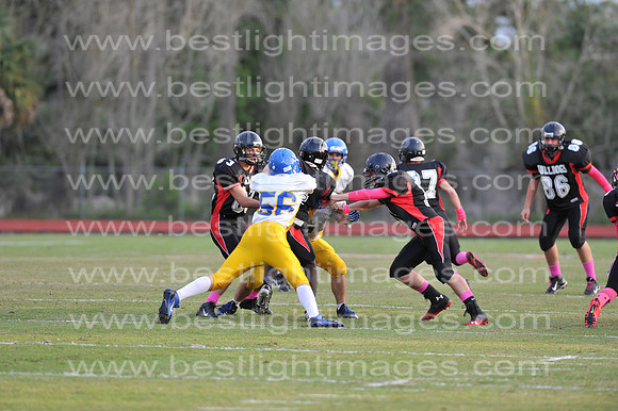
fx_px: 5147
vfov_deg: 4.6
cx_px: 309
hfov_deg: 6.9
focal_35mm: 300
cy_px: 206
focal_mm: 300
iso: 1000
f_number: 4
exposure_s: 1/800
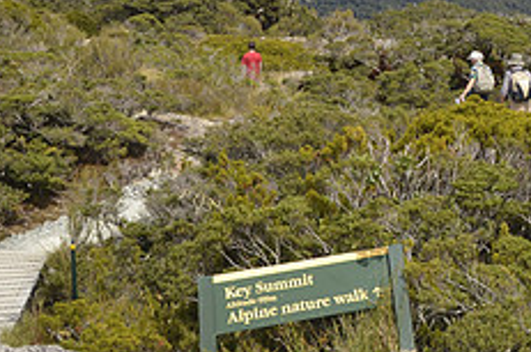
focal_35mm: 83
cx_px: 542
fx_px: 1222
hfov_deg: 23.4
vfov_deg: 15.9
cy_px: -41
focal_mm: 22
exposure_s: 1/200
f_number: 7.1
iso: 200
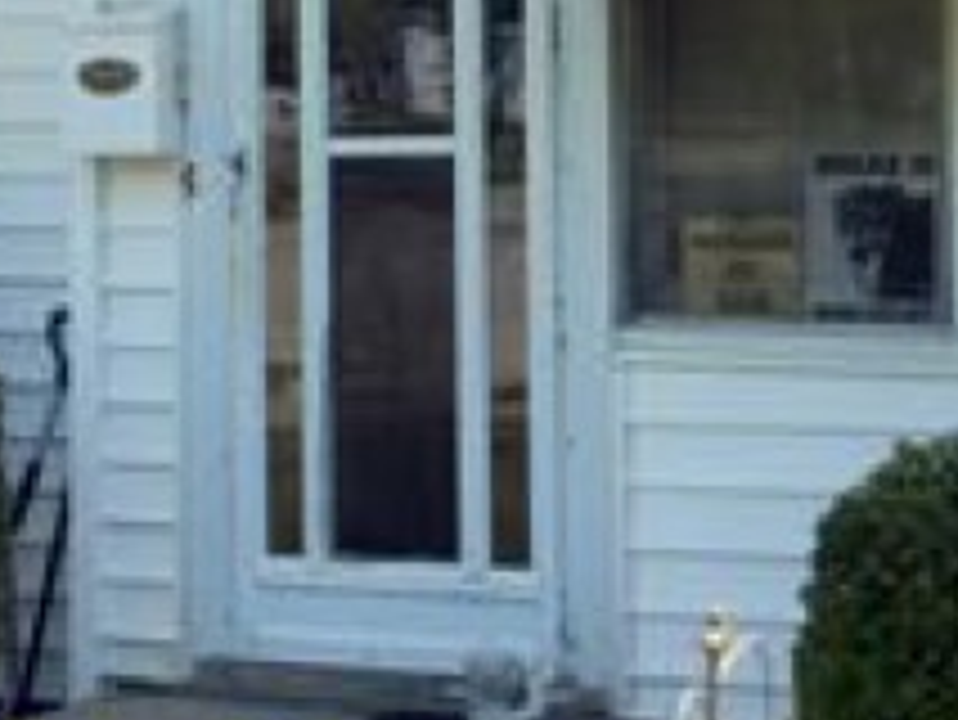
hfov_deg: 18.7
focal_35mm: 105
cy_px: 99
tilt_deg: +1.8
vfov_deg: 14.0
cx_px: 342
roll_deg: -0.7
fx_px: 2908
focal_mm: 2.22
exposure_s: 1/476
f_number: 2.2
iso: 25
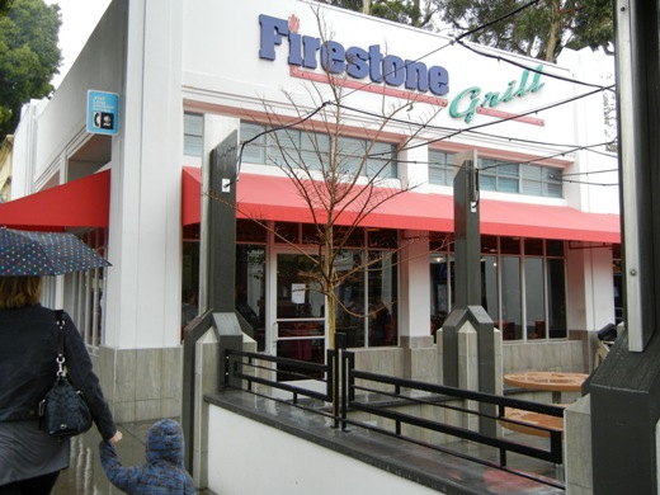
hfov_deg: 54.0
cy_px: 248
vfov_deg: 41.8
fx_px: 648
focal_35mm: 34
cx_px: 330
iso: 160
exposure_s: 1/190
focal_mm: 6.2
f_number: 3.6
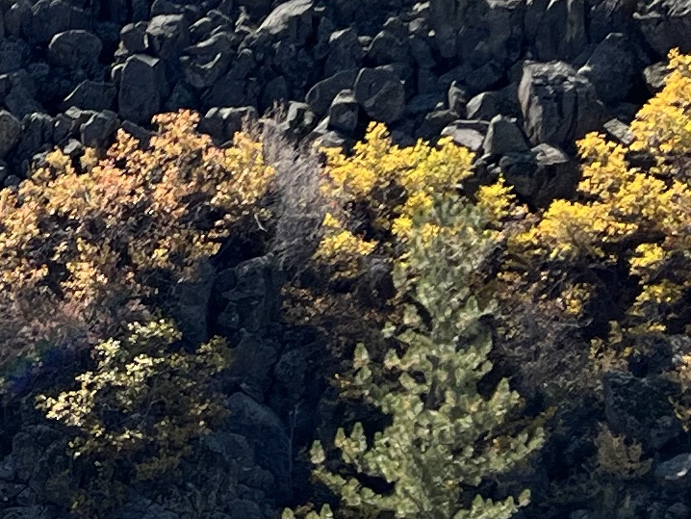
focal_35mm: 146
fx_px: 2915
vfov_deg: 10.1
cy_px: 391
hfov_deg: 12.1
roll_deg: +2.2
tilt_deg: -11.8
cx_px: -666
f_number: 1.5
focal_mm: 5.7
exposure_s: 1/2299
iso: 50
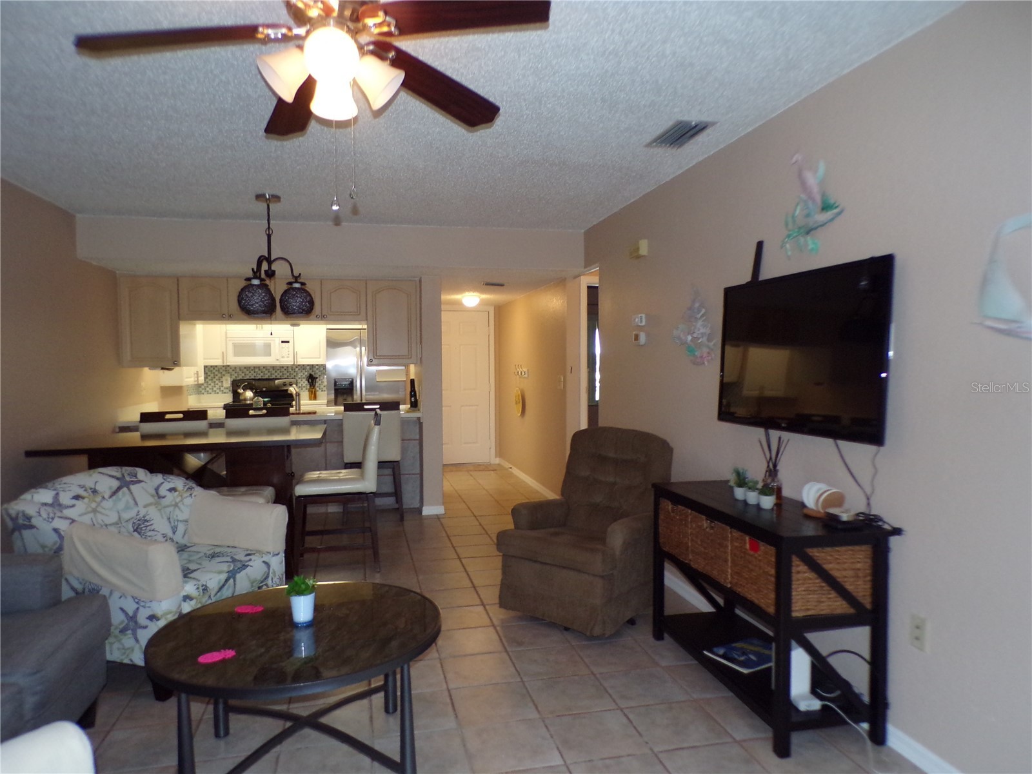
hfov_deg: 71.6
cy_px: 387
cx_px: 516
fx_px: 716
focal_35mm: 24
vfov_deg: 56.8
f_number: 3
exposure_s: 1/34
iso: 220
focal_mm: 4.3
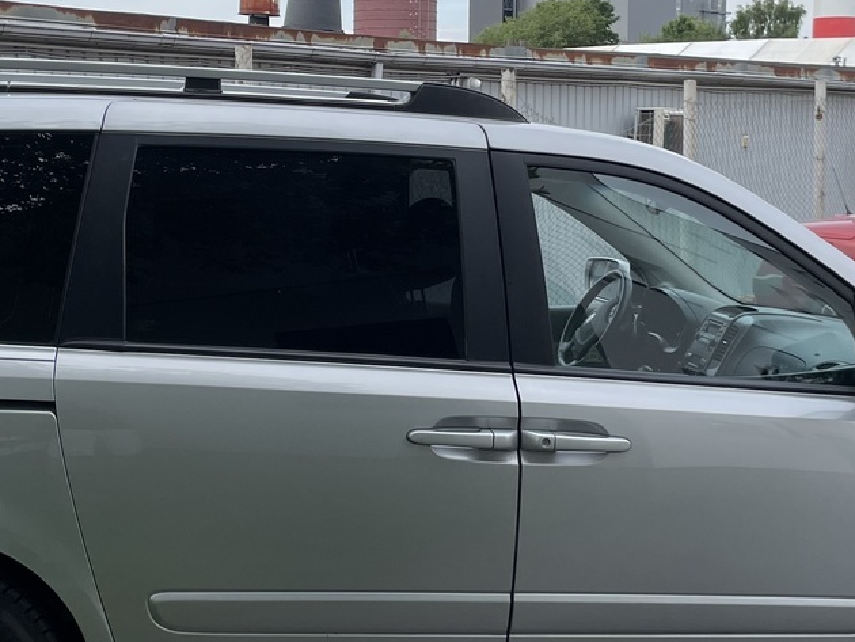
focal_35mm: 66
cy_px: 316
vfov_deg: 22.3
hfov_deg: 29.4
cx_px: 411
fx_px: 1631
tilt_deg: -5.9
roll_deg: -1.2
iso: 32
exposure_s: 1/2132
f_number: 1.6
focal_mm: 4.2
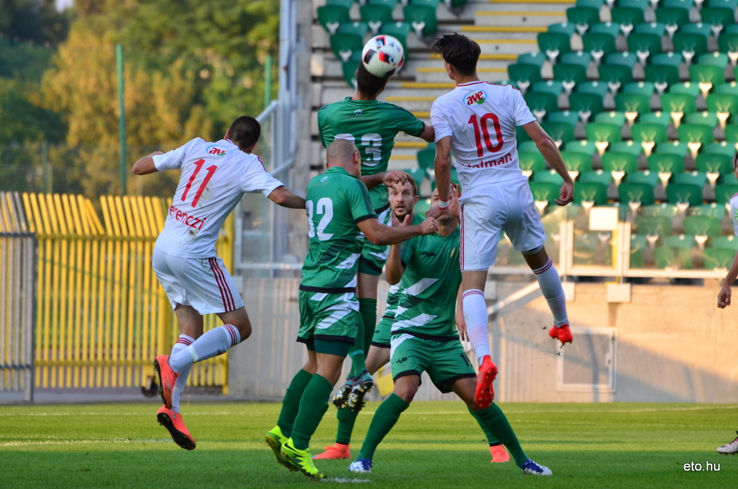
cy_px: 244
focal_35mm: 405
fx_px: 8286
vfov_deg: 3.4
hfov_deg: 5.1
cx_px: 369
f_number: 5.6
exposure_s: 1/640
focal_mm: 270
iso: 640
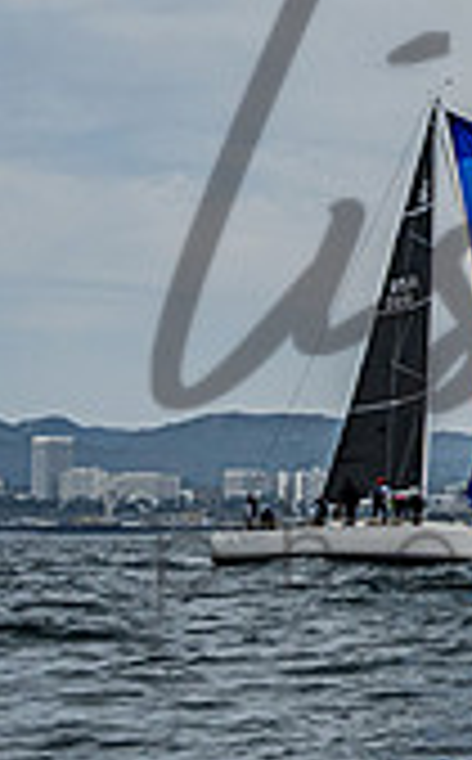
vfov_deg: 15.5
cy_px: 278
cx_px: 1223
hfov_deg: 8.6
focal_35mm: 135
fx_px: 2790
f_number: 8
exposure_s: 1/3200
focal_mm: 28
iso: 400
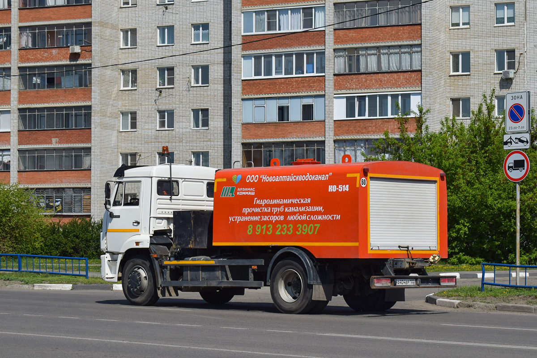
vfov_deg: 16.6
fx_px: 1231
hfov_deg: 24.6
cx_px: 268
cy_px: 179
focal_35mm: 82
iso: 100
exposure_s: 1/1000
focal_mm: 55
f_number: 7.1
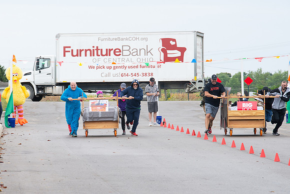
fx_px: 2056
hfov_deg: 8.1
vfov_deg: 5.4
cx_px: 111
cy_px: 114
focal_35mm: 255
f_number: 9
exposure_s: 1/250
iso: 640
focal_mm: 200
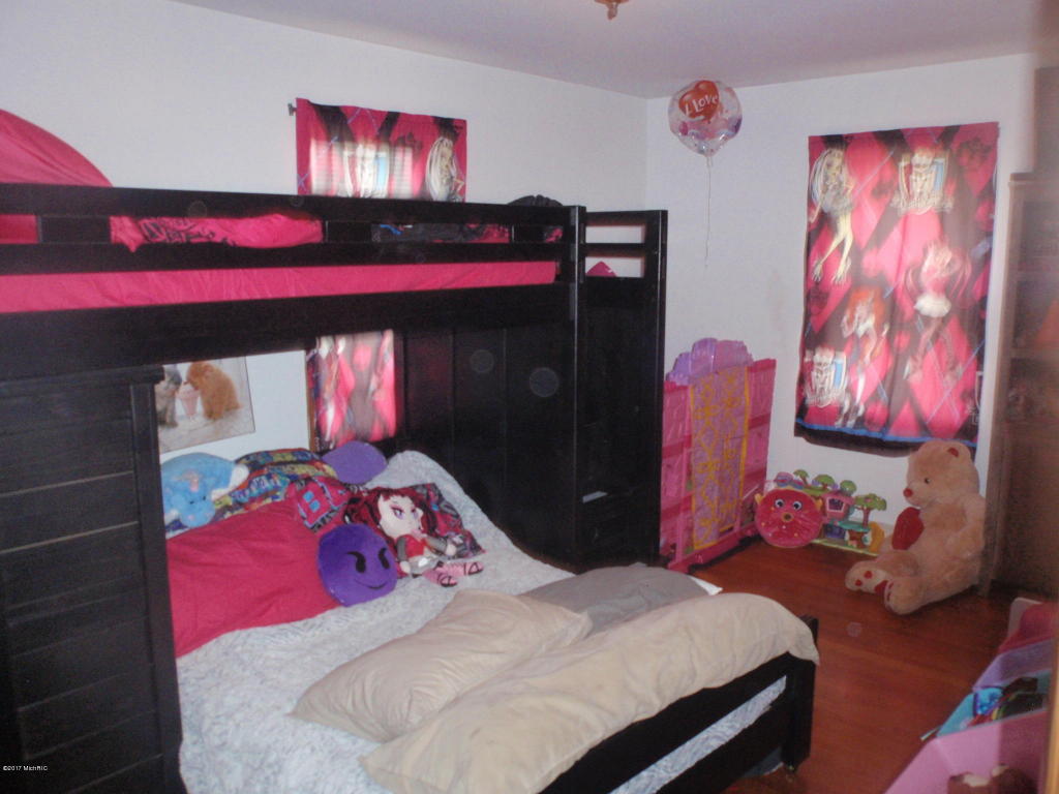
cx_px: 530
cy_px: 397
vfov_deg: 49.7
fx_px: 857
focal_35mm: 28
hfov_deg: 63.4
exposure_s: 1/30
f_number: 3.2
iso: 200
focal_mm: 5
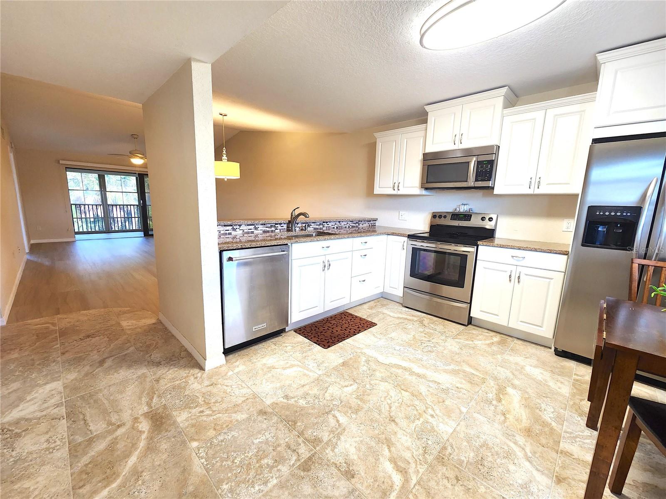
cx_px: 333
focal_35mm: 13
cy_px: 250
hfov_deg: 106.2
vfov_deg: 89.9
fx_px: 250
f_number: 2.2
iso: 200
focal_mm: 2.2
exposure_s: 1/60
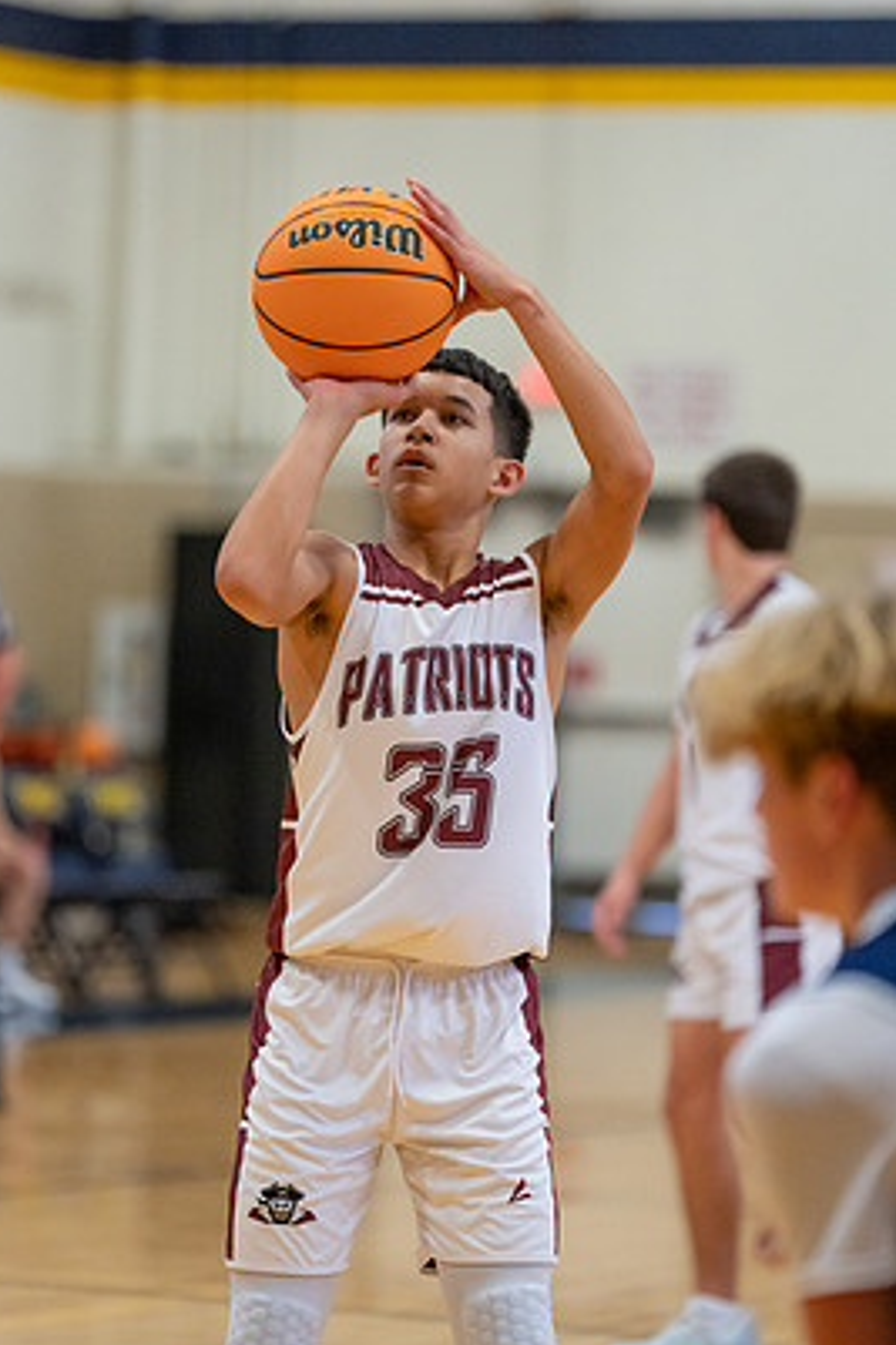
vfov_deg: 11.3
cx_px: 399
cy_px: 694
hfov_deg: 7.5
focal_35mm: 182
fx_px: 6800
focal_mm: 162
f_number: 2.8
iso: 4000
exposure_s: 1/1000
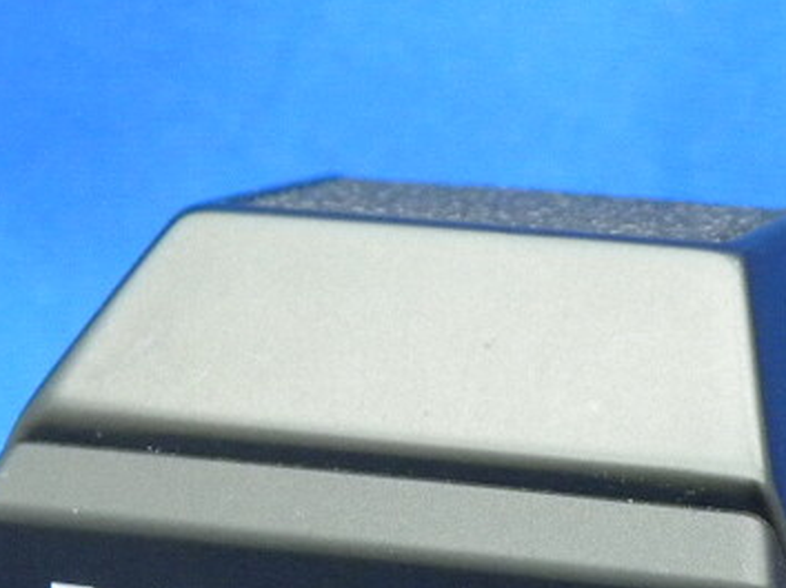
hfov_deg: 14.2
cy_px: 723
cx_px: 524
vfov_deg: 10.5
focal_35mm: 139
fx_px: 3154
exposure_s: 1/40.1
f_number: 3.2
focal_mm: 7.3
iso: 400
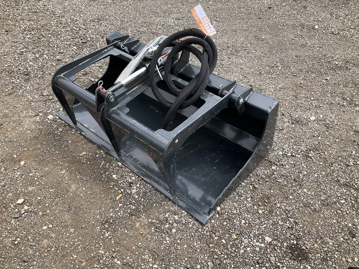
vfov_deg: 48.2
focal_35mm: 29
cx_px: 180
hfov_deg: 61.7
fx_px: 301
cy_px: 134
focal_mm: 3
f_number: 1.8
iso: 25
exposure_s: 1/719
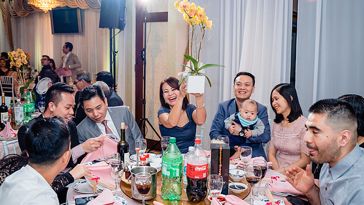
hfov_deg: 52.7
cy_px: 83
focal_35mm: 38
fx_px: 367
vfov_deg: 31.1
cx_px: 171
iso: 1000
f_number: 3.5
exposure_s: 1/160
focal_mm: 30
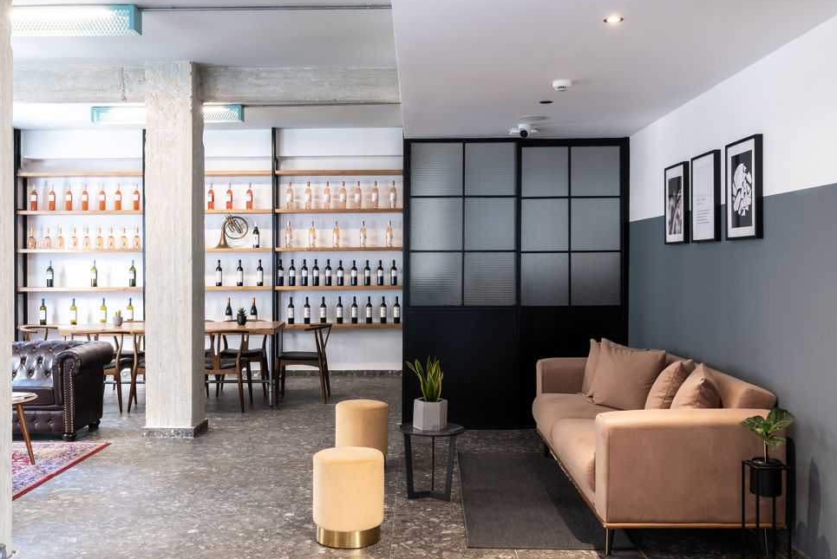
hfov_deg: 54.4
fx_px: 814
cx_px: 415
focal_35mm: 35
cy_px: 284
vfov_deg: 37.9
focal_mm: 22
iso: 250
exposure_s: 2
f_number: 10
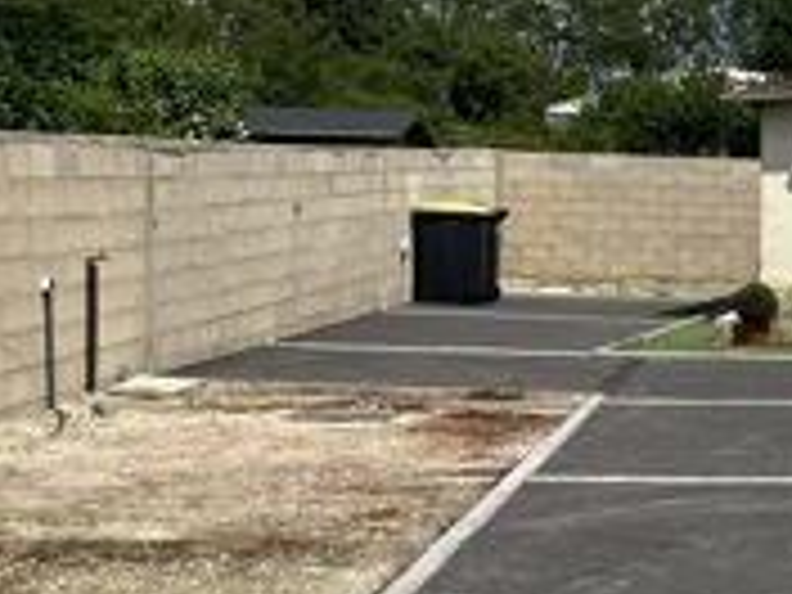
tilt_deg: -6.0
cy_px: 392
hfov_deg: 15.8
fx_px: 2700
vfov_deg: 12.5
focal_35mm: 118
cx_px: 1035
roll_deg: -0.5
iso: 50
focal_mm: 5.1
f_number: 1.6
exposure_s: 1/6897
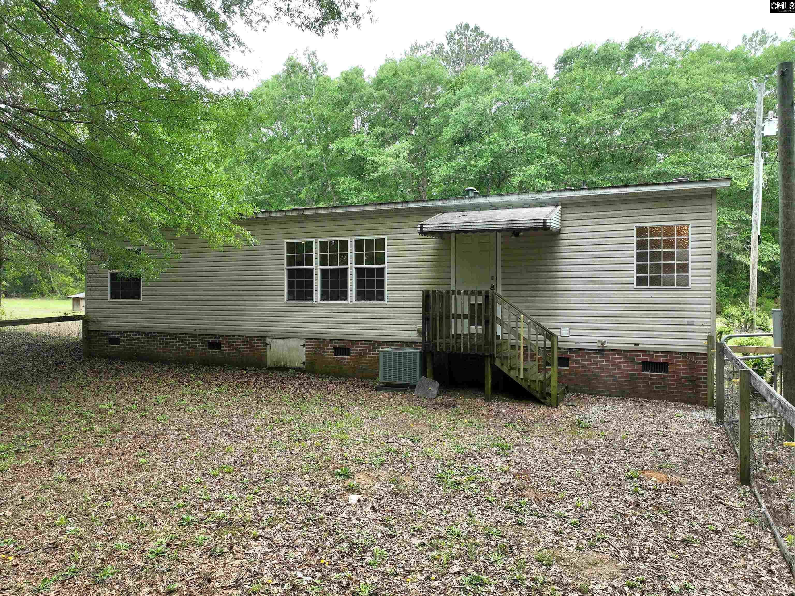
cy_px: 298
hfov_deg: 71.6
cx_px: 398
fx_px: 551
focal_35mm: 24
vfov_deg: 56.8
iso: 400
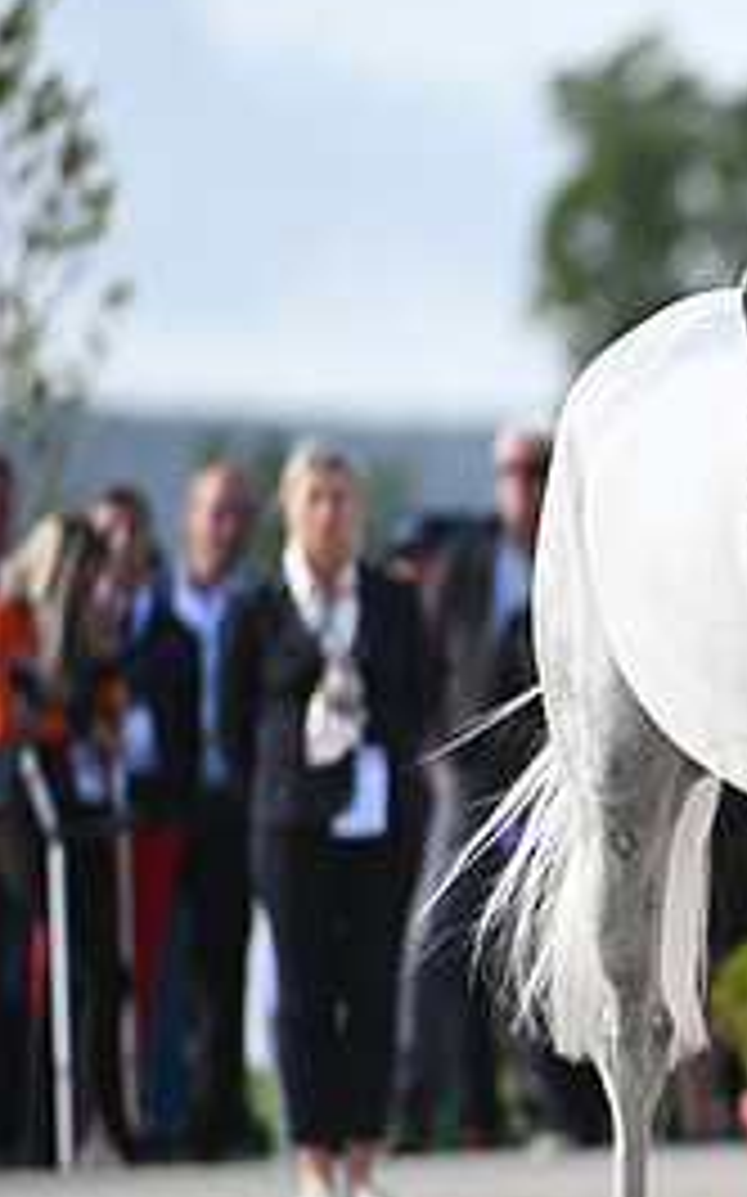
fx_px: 25402
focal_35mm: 779
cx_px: 1296
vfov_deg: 2.7
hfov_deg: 1.7
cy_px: 664
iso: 800
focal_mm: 350
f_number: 5
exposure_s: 1/1600
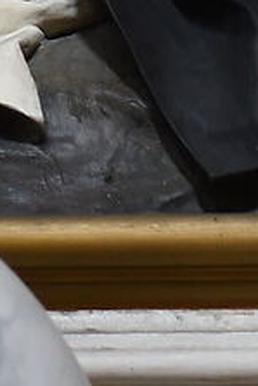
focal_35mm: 377
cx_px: -393
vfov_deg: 5.0
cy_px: -997
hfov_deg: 3.6
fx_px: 4046
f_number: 3.3
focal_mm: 35
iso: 500
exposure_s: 1/60
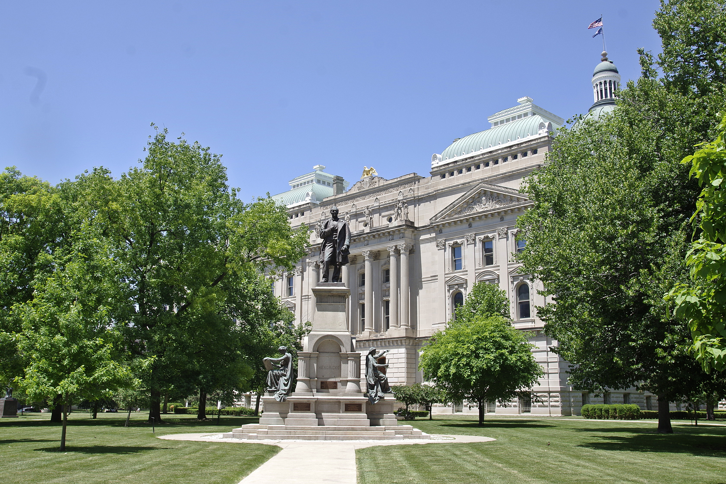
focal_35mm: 30
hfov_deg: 61.9
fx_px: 605
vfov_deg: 43.6
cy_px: 242
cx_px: 363
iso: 200
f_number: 8
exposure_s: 1/160
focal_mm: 20
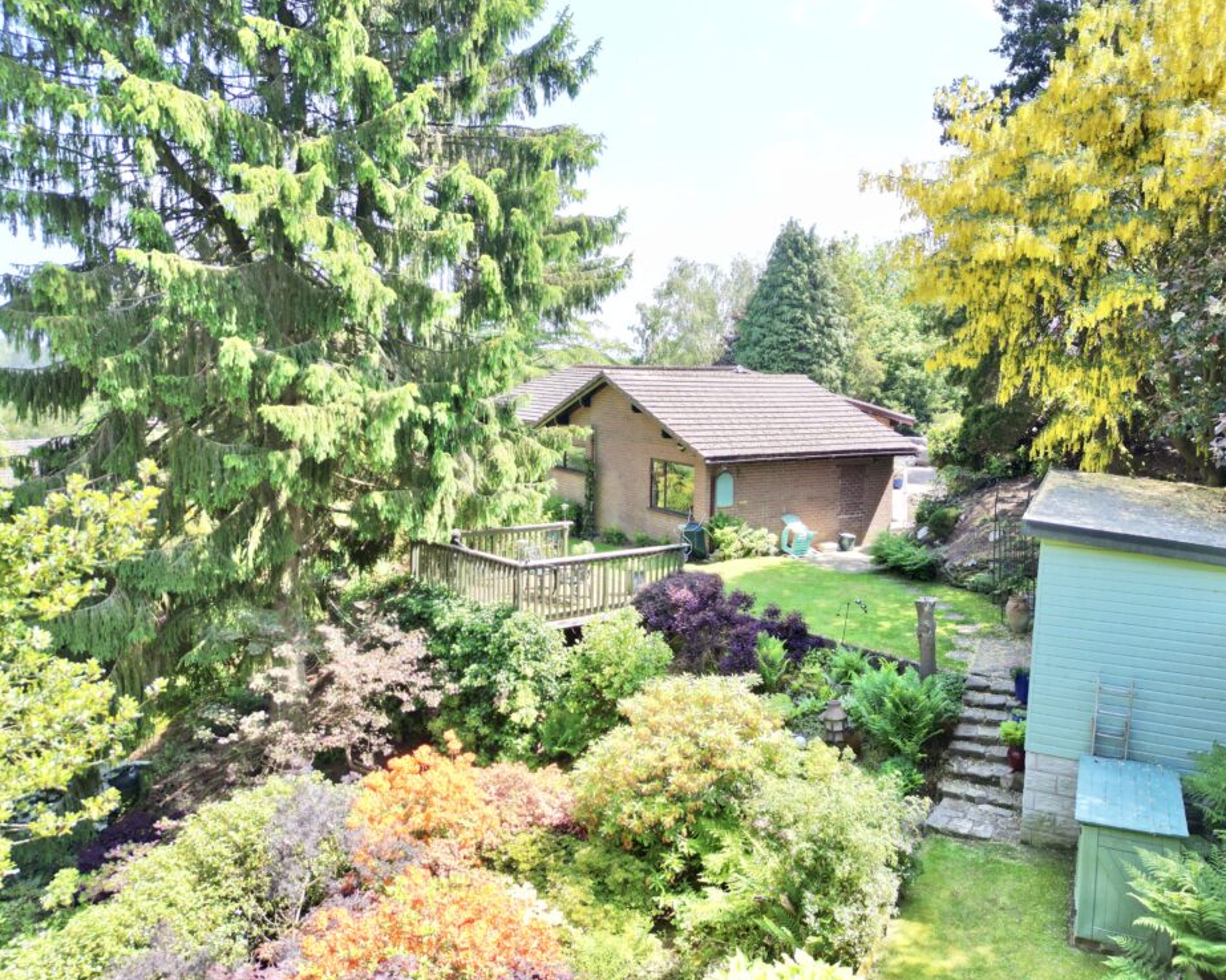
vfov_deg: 54.9
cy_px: 479
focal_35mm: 26
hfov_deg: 66.0
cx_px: 655
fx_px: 943
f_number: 1.7
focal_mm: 6.72
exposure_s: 1/1000
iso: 100
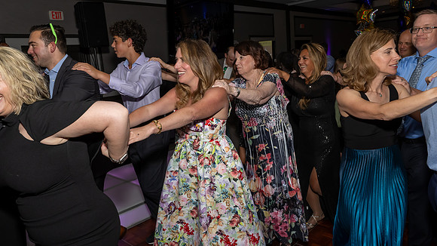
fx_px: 303
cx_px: 218
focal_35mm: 26
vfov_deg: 44.1
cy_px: 116
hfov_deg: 71.5
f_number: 8
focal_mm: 17
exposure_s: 1/250
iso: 1000
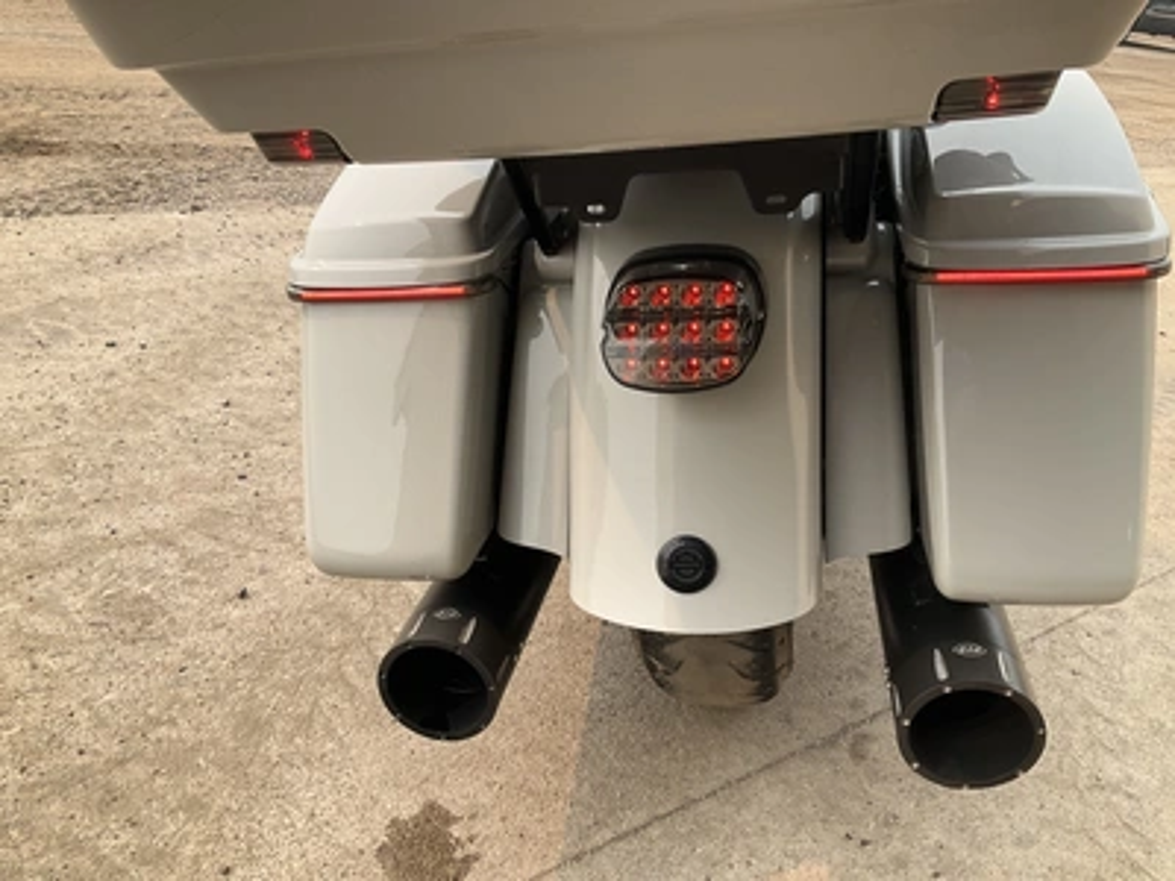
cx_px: 588
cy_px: 440
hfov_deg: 61.7
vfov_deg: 48.2
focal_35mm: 29
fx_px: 984
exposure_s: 1/620
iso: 25
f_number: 1.8
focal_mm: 3
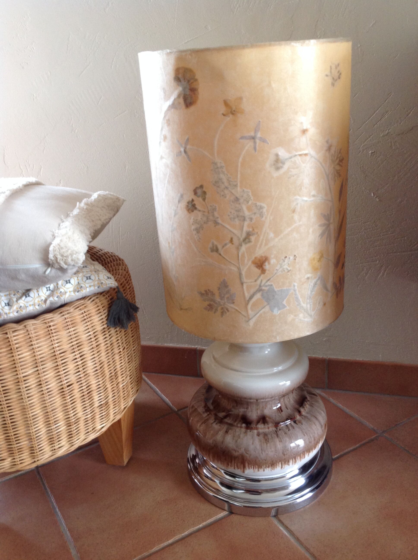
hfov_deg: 40.6
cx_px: 209
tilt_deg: -21.4
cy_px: 280
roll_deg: +4.1
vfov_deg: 52.7
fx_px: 565
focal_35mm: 35
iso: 125
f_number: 2.4
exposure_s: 1/15
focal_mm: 4.28
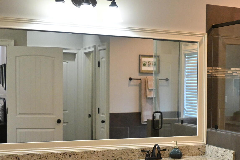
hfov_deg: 23.8
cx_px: 279
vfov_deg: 17.3
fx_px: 524
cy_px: 106
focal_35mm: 79
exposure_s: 1/125
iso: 1100
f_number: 3.8
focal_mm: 19.5
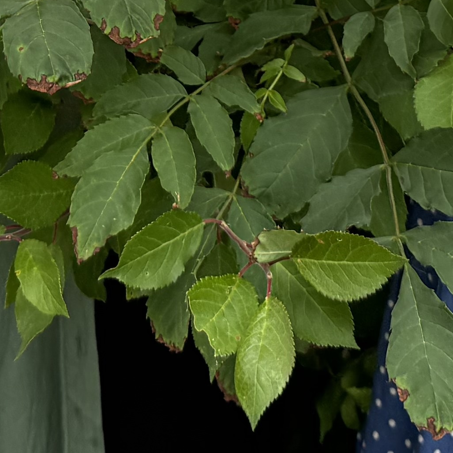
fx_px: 1747
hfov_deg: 14.8
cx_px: 195
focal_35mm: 118
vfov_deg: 13.2
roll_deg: +0.2
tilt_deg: -10.0
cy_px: -391
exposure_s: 1/898
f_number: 1.78
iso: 80
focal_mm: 6.76
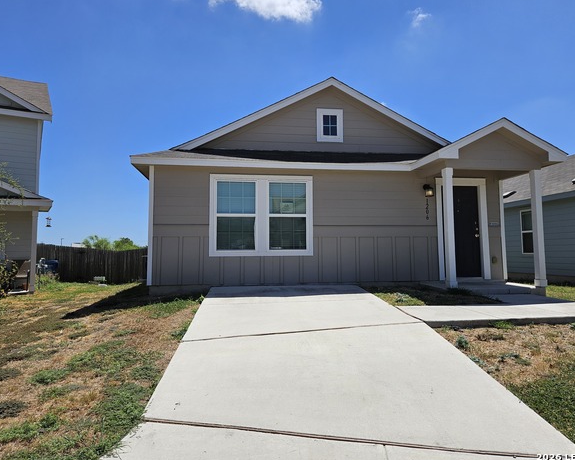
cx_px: 296
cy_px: 223
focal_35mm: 25
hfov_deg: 68.1
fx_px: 425
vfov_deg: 56.8
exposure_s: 1/3483
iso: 25
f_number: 1.8
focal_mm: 5.4
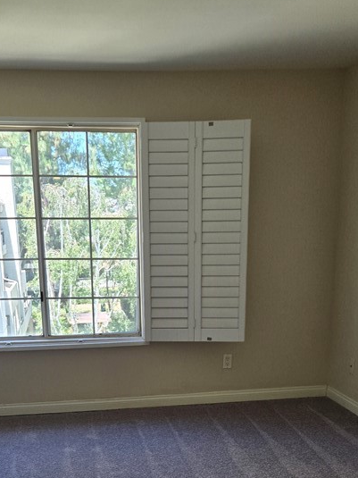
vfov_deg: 41.0
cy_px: 387
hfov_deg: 32.8
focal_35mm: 44
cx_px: 159
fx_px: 607
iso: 125
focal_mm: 5.4
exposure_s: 1/508
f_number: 1.8
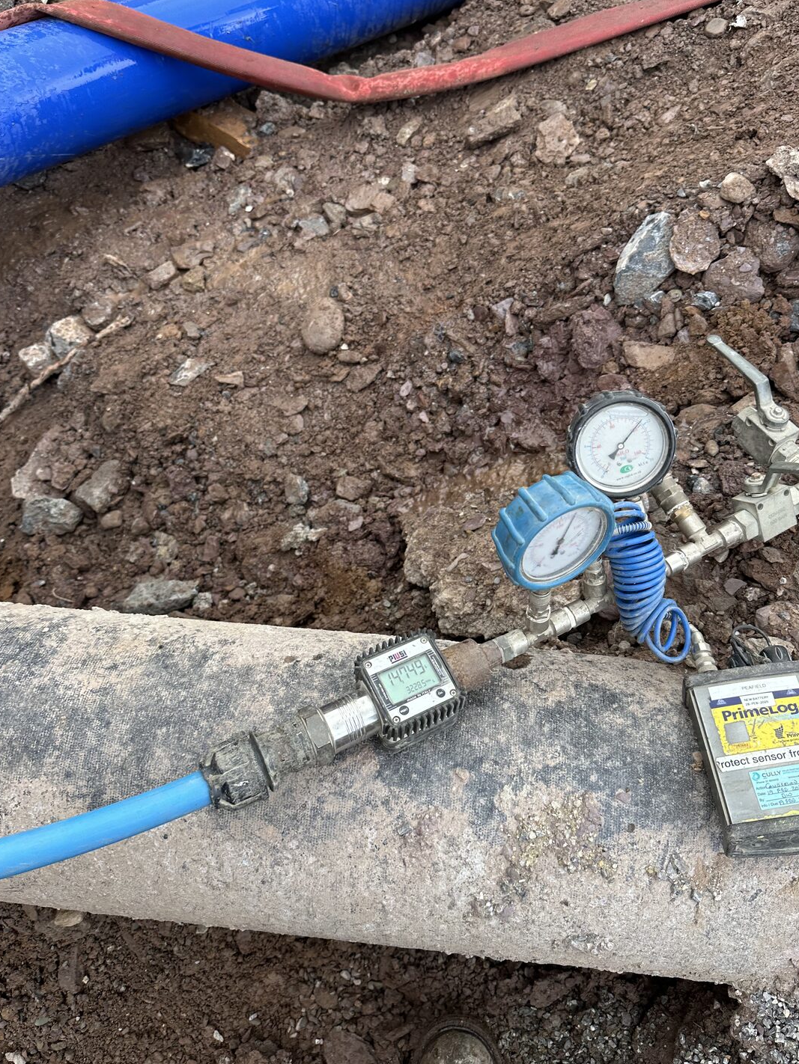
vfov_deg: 65.3
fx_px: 831
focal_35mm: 27
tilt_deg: -48.9
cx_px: 440
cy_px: 525
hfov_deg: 51.3
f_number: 1.78
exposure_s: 1/387
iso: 80
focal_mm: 6.86
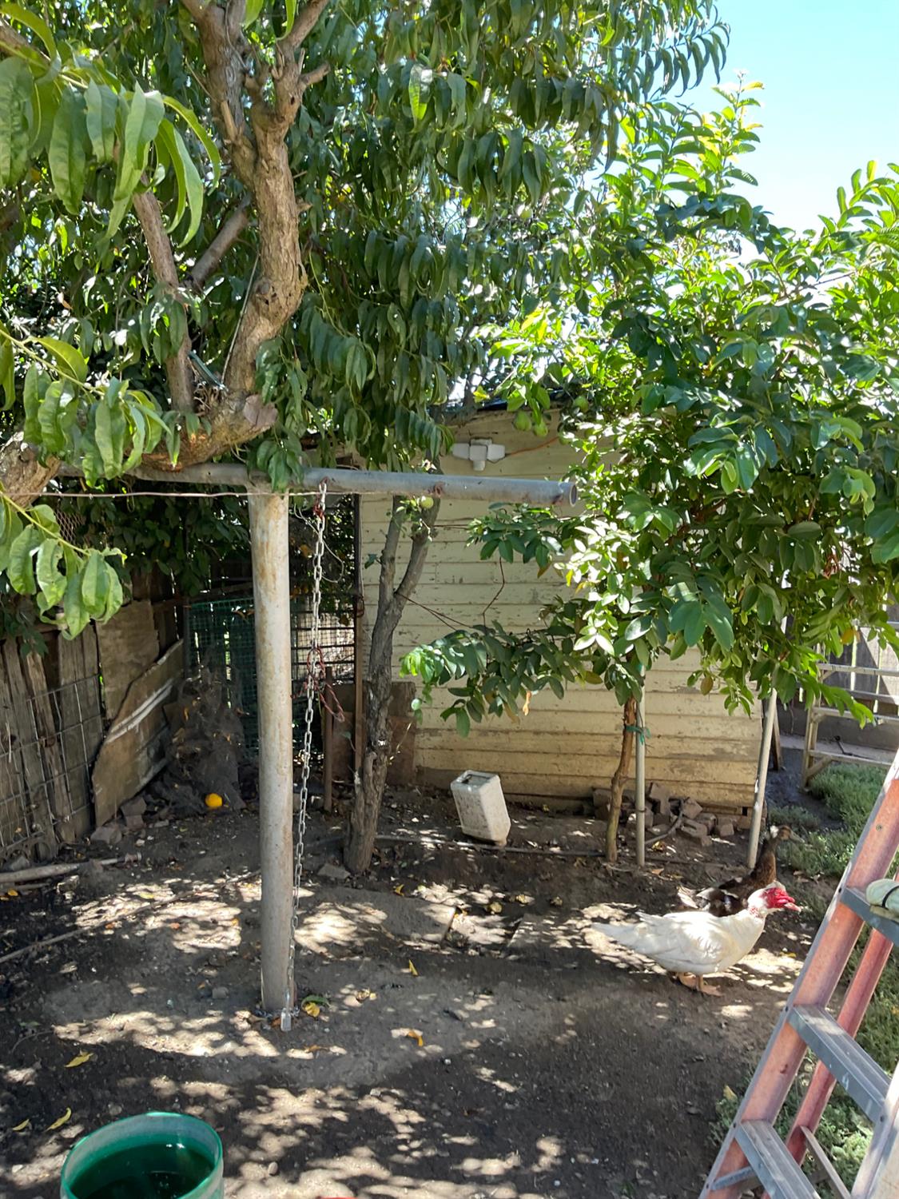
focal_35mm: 29
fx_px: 1004
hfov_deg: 48.2
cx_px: 450
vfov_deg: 61.7
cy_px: 600
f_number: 1.8
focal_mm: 3
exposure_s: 1/122
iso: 32
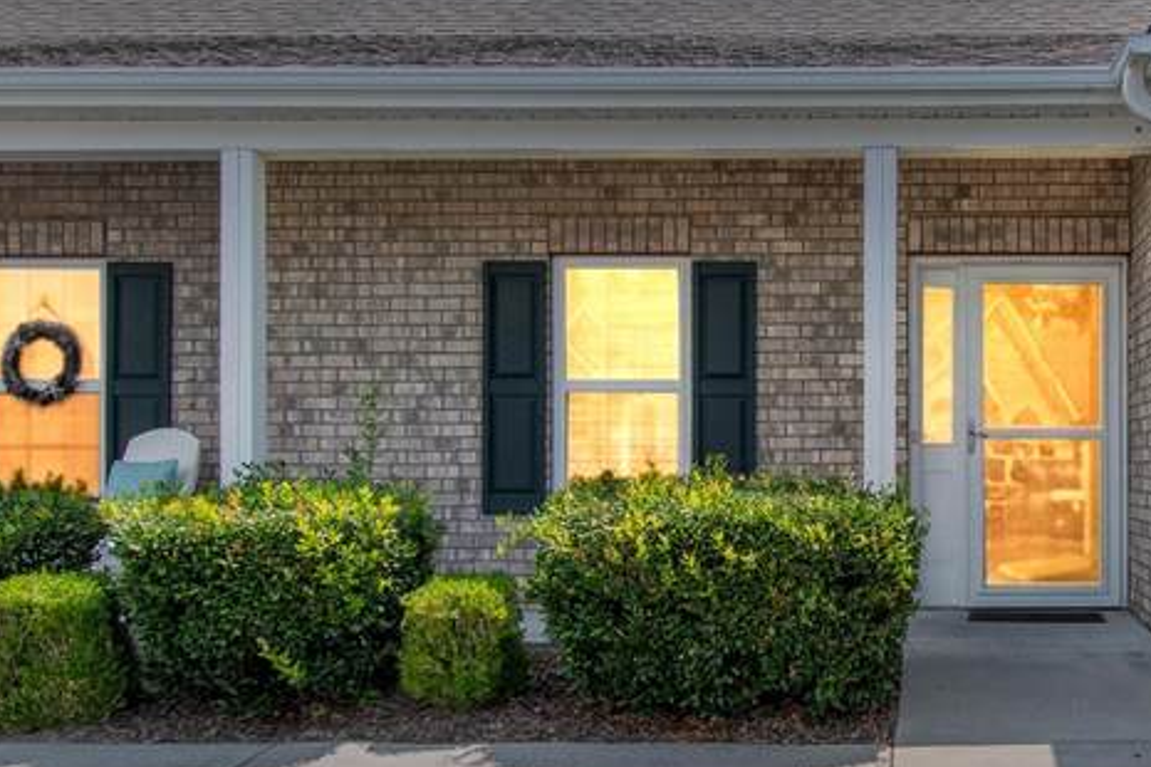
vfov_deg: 30.4
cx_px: 931
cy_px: 466
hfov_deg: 42.4
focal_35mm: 44
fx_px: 1407
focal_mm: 11
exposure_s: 1/250
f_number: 8
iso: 100
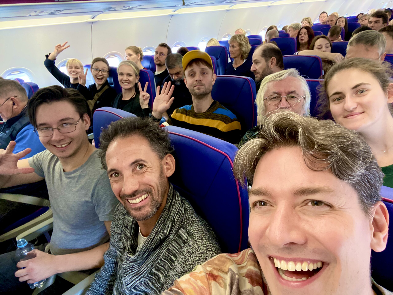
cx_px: 196
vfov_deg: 58.9
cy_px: 148
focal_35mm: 23
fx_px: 261
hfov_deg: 73.9
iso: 400
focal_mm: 2.71
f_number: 2.2
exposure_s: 1/37
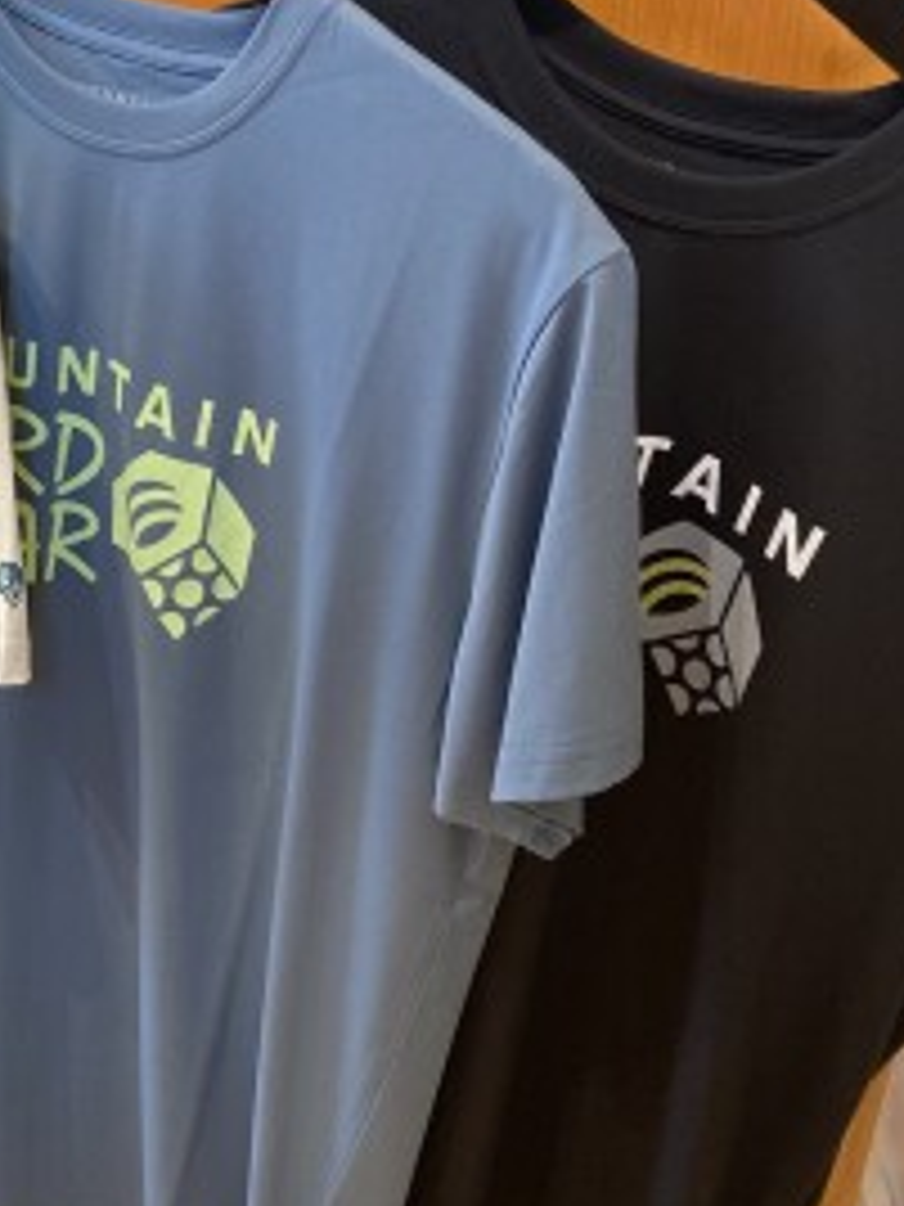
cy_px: 524
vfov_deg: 41.2
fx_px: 1602
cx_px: 236
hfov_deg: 31.0
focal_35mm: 46
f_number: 1.8
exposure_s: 1/50
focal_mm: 3.99
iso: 100
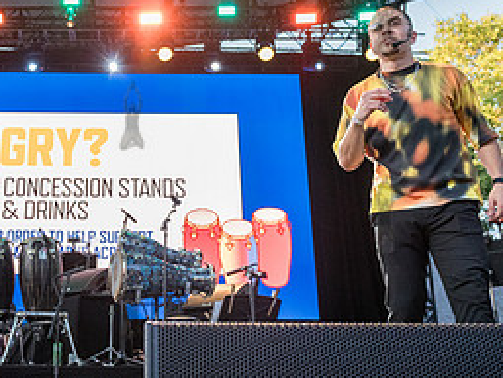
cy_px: 115
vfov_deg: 27.8
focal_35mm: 52
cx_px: 131
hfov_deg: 36.0
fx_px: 756
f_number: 4
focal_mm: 24
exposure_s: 1/800
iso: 2000
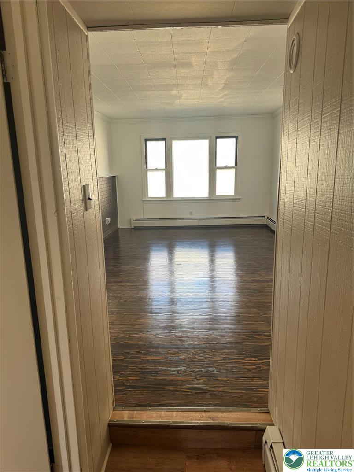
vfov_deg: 71.6
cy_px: 236
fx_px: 327
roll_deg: +1.4
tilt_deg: -13.1
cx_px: 177
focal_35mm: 24
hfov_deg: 56.8
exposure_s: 1/292
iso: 80
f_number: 1.78
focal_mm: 6.76
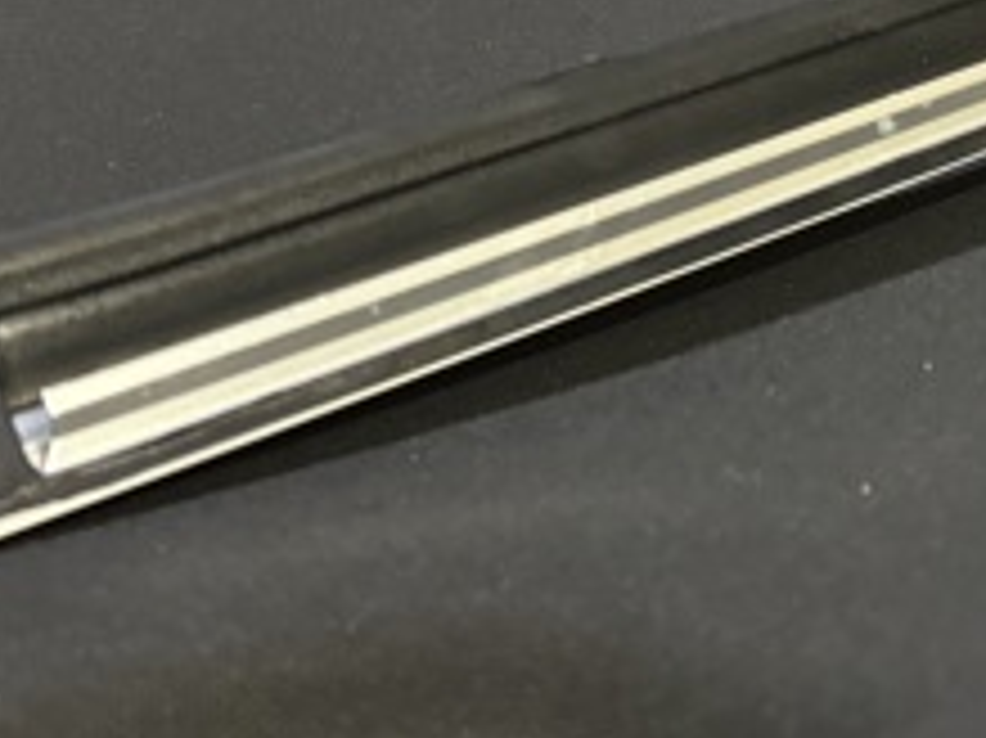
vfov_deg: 18.9
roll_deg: -5.0
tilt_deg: -29.7
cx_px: 756
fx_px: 2164
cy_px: 36
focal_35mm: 76
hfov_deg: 25.3
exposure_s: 1/25
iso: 640
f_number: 1.6
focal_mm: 5.96
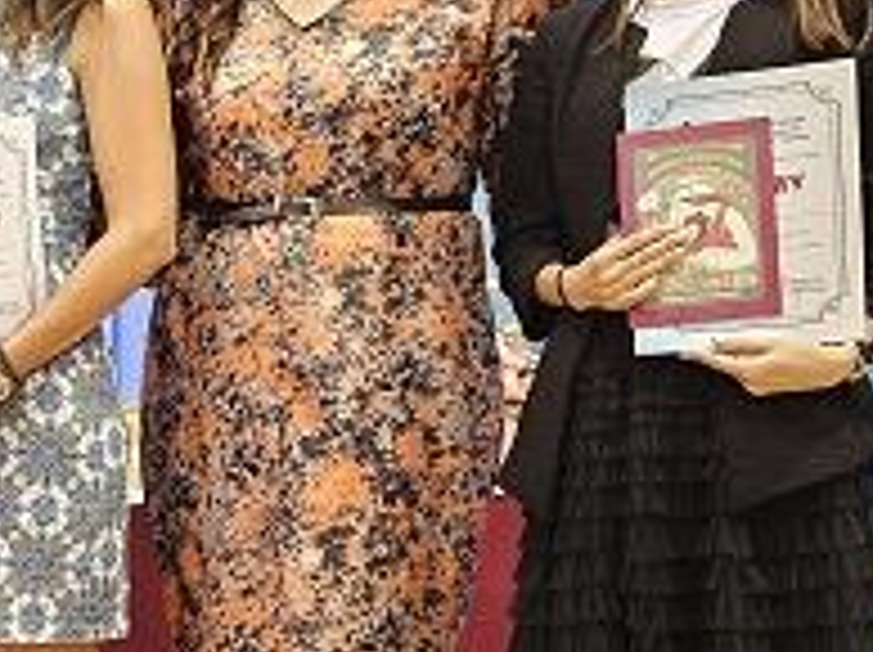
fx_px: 2393
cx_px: -738
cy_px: 535
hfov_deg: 16.8
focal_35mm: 95
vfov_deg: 15.4
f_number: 1.7
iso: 500
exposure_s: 1/100
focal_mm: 6.3
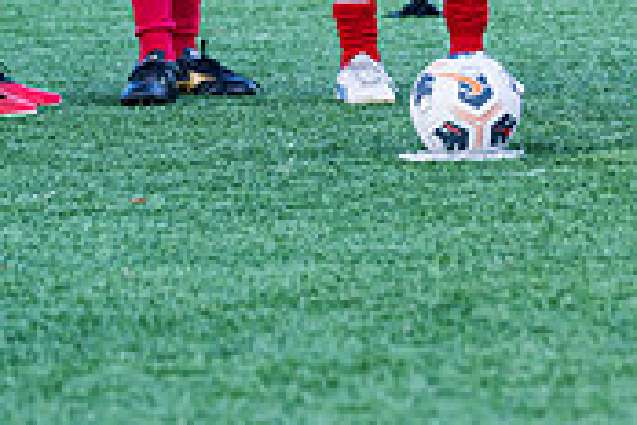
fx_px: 8227
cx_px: 883
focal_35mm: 465
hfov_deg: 4.4
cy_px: -189
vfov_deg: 2.9
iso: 400
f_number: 4
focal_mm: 135
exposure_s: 1/640
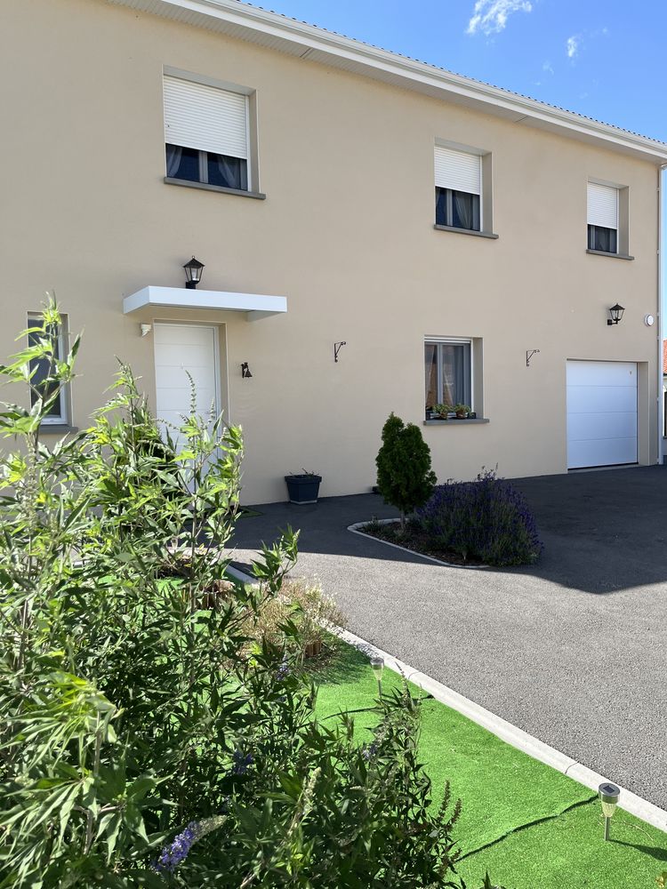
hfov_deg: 53.1
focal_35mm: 26
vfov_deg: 67.3
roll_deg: +2.2
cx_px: 334
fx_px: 668
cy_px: 444
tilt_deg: -0.2
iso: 50
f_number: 1.6
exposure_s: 1/1862
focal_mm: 5.1
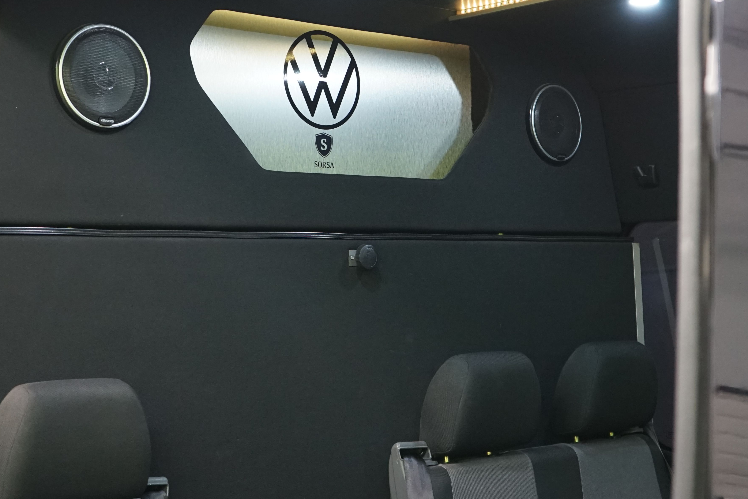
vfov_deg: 22.0
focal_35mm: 61
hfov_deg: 32.9
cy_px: 105
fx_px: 1267
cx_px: 361
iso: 2000
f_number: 4
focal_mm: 36
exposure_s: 1/50
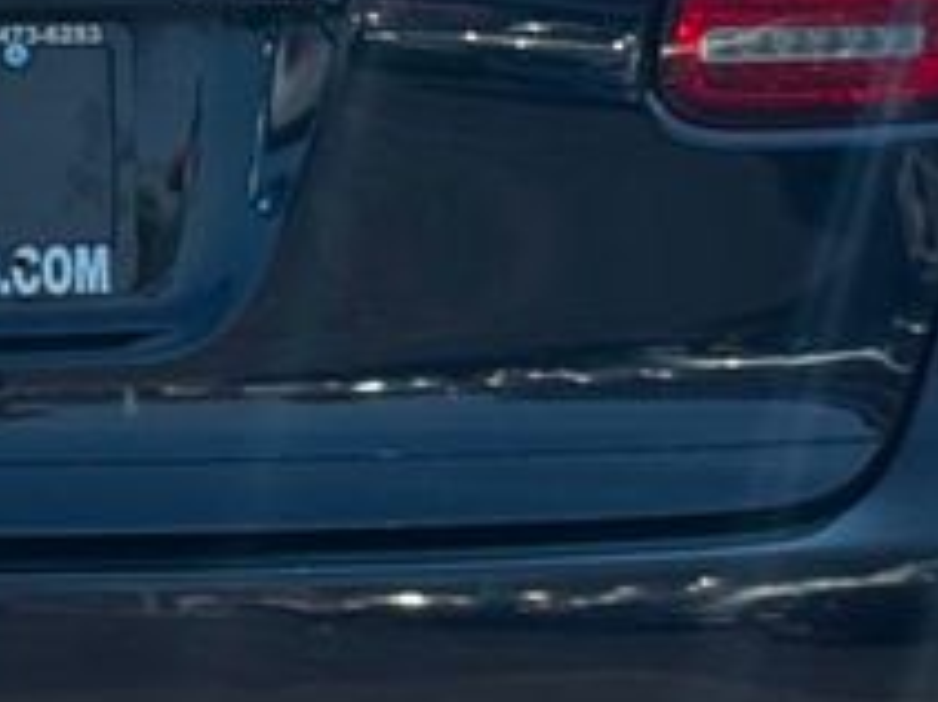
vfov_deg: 6.4
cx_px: -111
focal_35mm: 233
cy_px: 120
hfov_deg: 8.4
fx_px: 6310
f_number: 1.78
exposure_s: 1/1869
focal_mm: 6.76
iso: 64
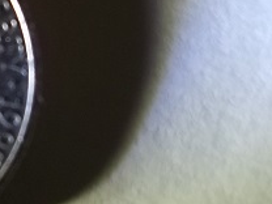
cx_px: -141
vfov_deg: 11.1
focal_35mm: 133
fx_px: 1045
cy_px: 42
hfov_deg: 13.9
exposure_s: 1/100
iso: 80
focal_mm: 5.7
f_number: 2.9
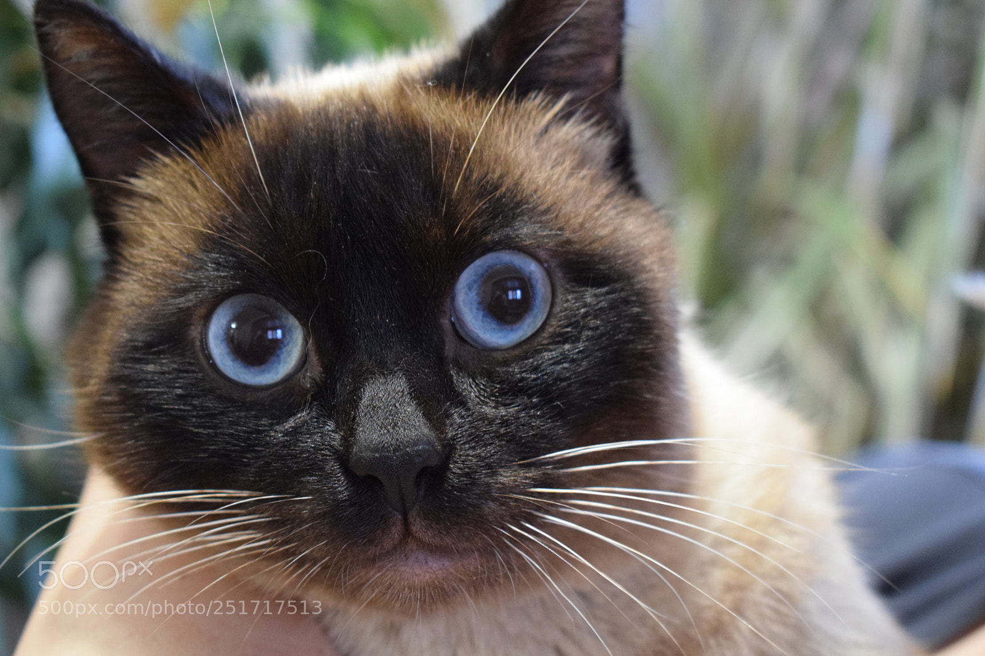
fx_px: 1887
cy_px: 328
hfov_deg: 29.2
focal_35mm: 69
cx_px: 492
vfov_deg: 19.7
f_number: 5.3
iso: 3200
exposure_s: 1/13
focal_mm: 46
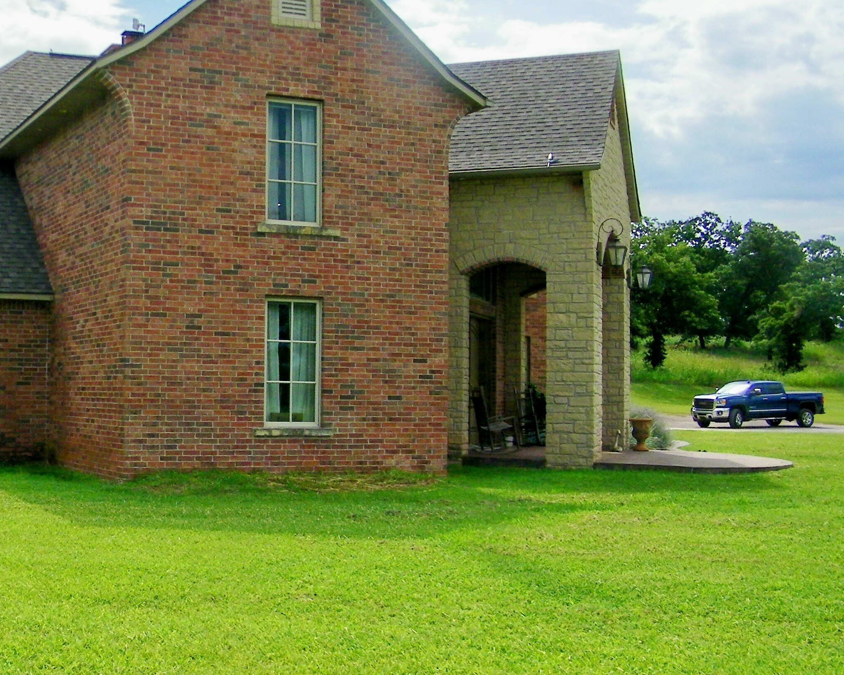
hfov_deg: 36.1
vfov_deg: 30.8
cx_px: 114
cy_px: 339
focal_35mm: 49
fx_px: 1224
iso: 80
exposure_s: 1/400
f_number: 7
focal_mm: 5
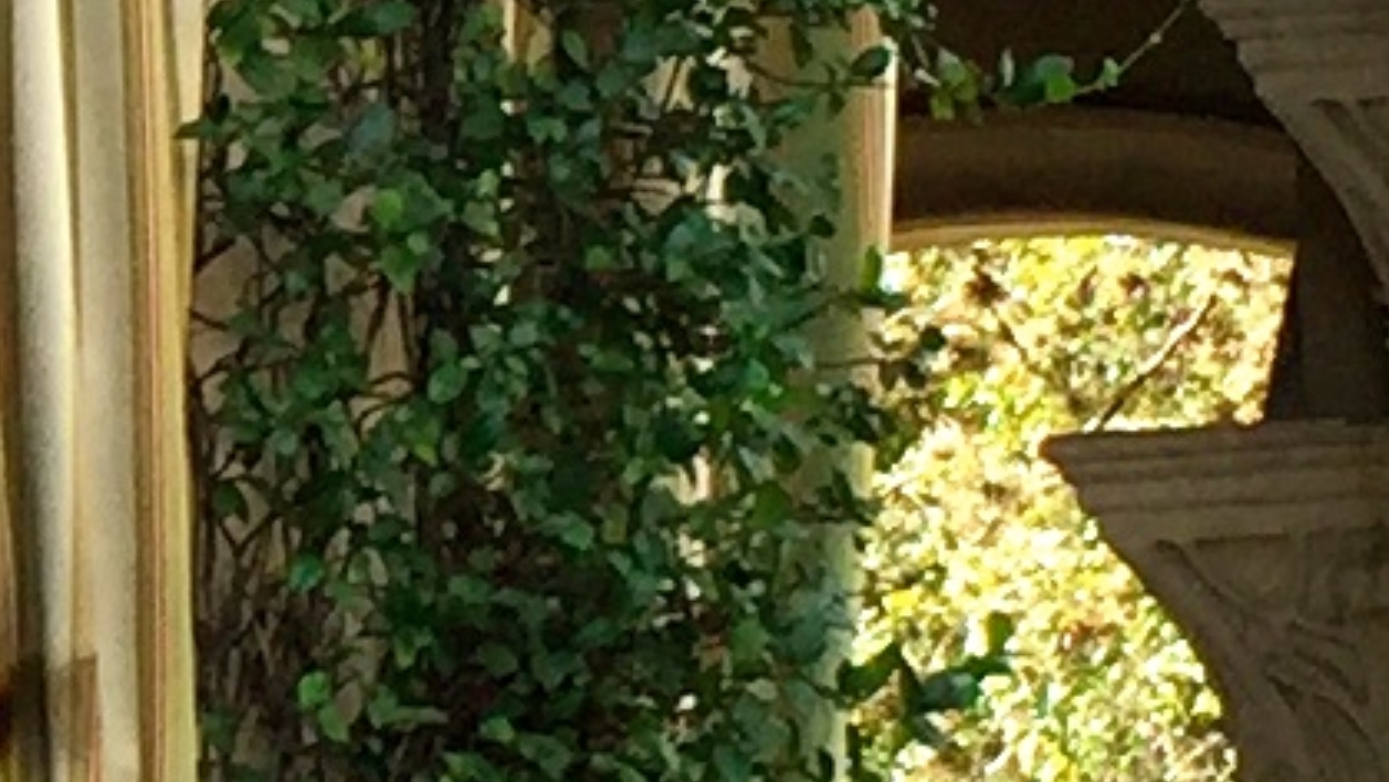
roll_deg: +2.0
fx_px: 9063
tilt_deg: +7.8
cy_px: 262
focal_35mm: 246
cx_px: -620
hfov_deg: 8.6
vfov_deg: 4.9
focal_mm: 4.15
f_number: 2.2
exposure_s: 1/332
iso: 32
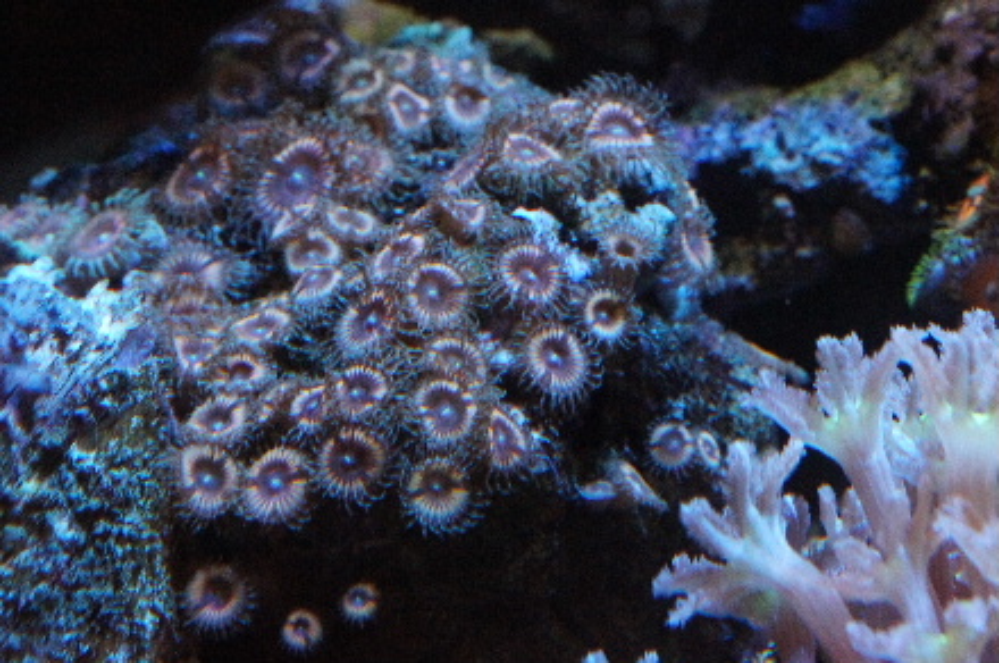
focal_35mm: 75
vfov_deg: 18.1
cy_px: 332
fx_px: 2078
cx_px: 500
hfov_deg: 27.0
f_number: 11
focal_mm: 50
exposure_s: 1/160
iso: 6400
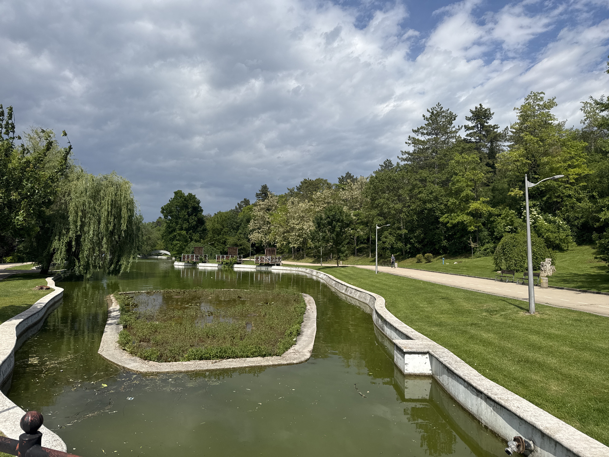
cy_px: 228
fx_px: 422
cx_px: 304
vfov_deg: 56.8
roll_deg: -1.5
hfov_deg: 71.6
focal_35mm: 24
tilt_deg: +3.8
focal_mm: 6.76
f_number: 1.78
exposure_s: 1/7092
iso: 80
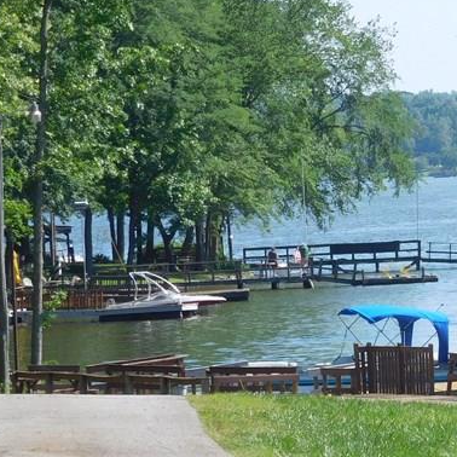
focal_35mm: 383
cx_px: 486
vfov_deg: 4.6
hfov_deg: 4.6
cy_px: 341
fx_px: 5721
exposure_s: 1/400
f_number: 5.2
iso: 125
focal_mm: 28.5
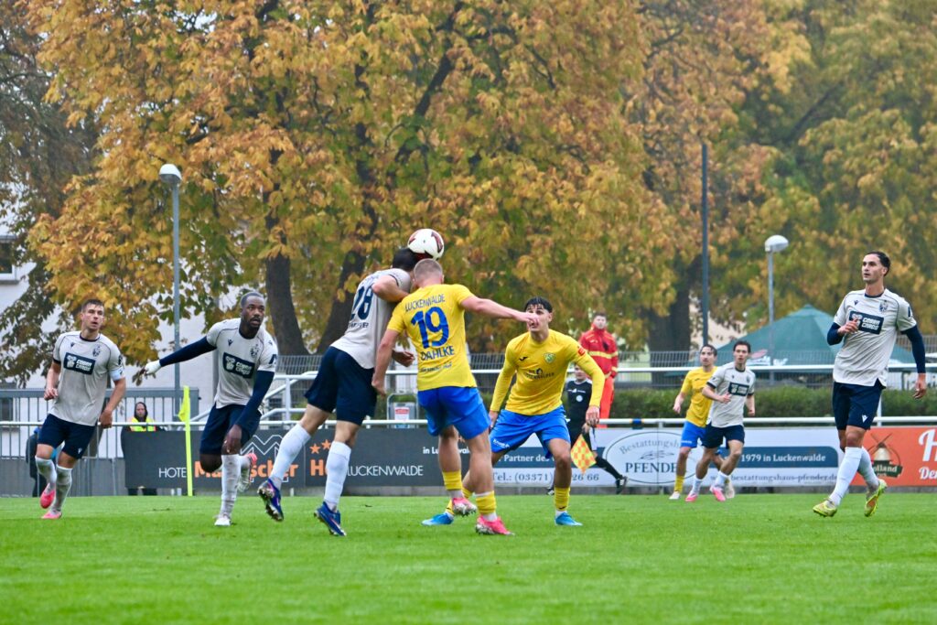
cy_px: 312
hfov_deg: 11.4
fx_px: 4685
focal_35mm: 180
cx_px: 468
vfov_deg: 7.6
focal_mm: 180
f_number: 5.3
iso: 3200
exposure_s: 1/1600
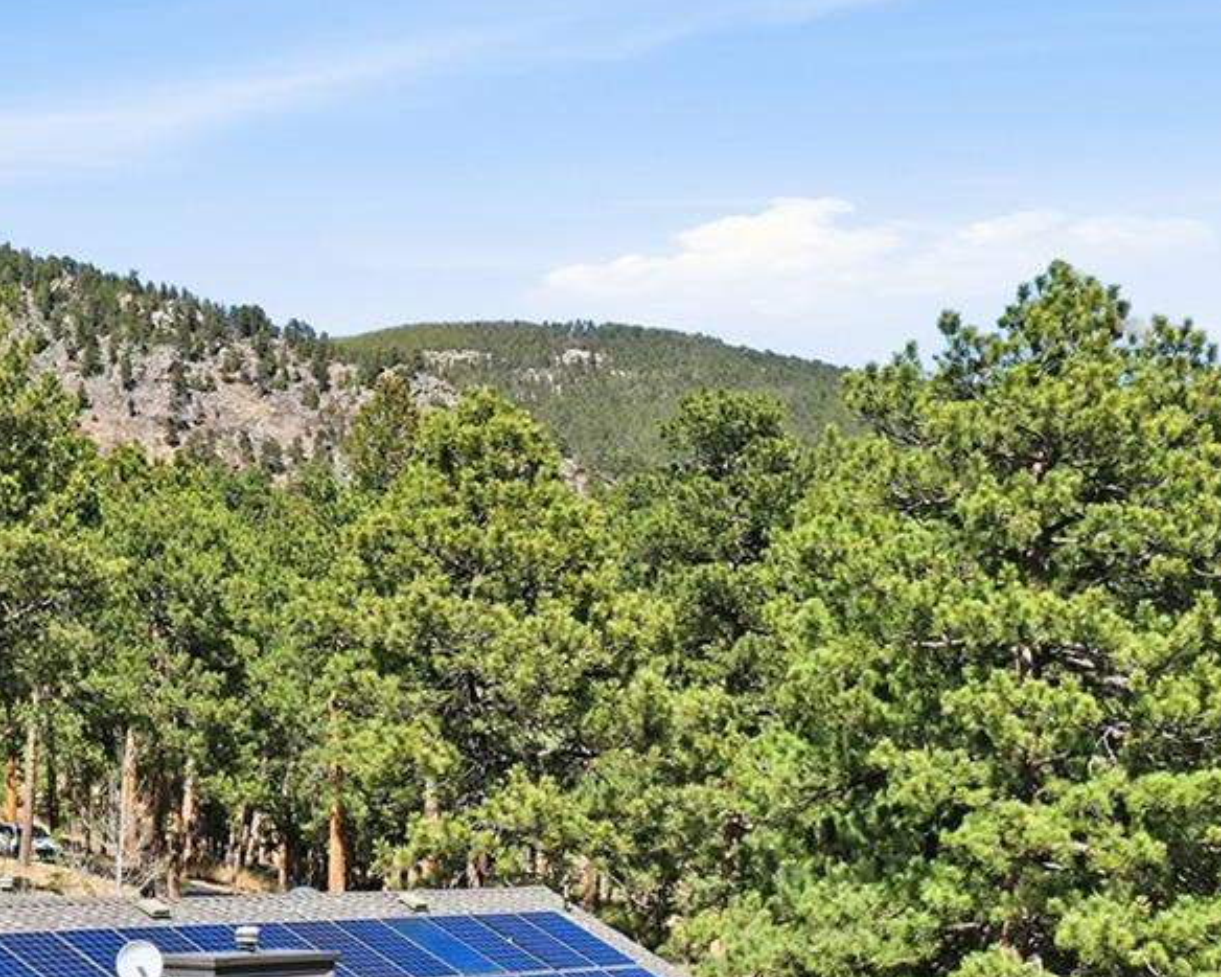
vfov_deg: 20.5
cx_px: 48
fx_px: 2601
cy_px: 994
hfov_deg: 25.3
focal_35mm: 72
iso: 100
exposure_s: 1/500
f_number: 5.6
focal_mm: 10.3
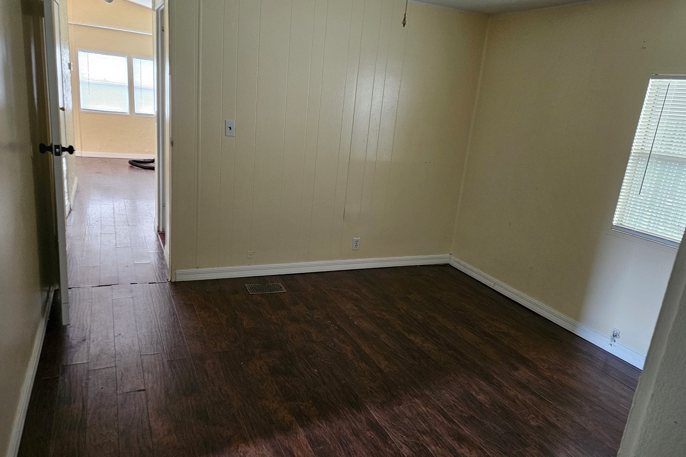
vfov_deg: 49.5
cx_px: 347
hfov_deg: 69.4
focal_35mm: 26
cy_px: 230
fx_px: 495
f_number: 1.8
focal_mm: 5.4
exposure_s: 1/40
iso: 640
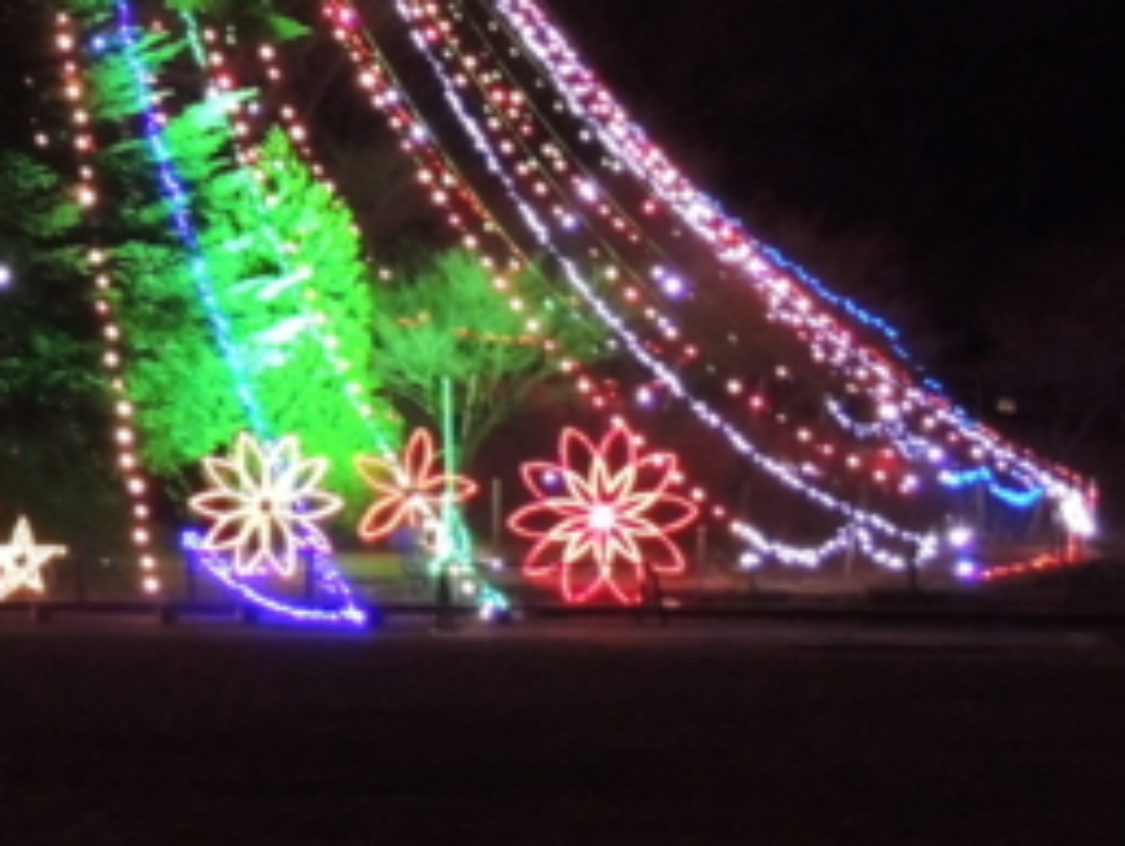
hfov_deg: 12.5
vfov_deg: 9.4
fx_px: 5042
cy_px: -209
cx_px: -118
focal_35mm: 155
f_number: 3.6
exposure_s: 1/5
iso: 800
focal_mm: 8.9
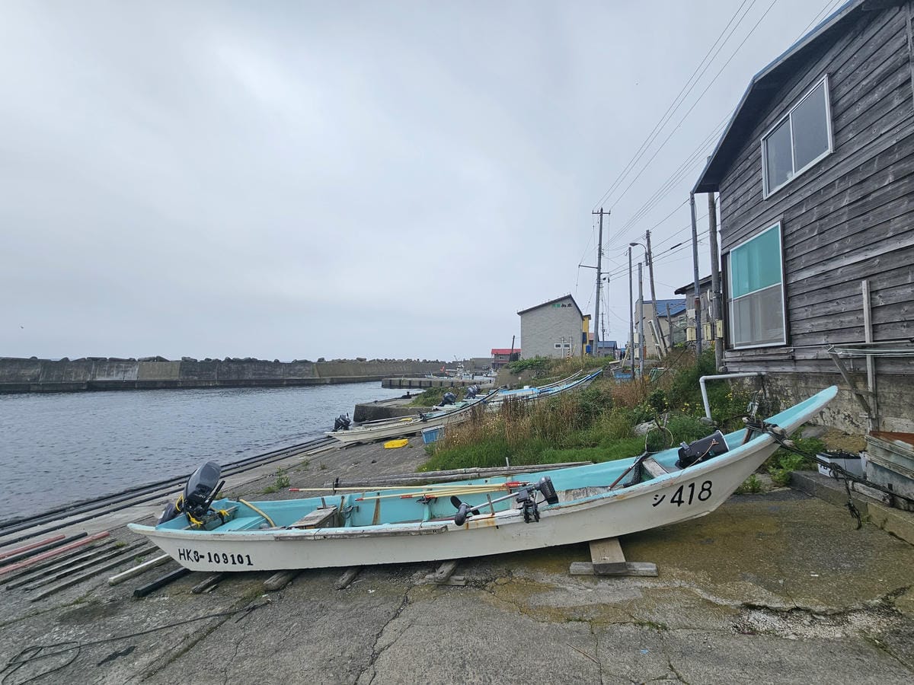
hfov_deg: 106.2
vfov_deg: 89.9
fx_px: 343
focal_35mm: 13
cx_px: 457
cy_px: 342
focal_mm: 2.2
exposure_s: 1/3291
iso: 50
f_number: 2.2
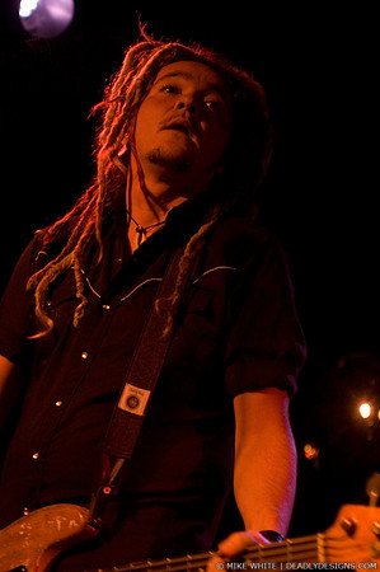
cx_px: 190
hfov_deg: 13.0
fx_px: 1666
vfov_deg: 19.5
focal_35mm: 105
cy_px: 286
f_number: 3.2
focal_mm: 70
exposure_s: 1/40
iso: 800
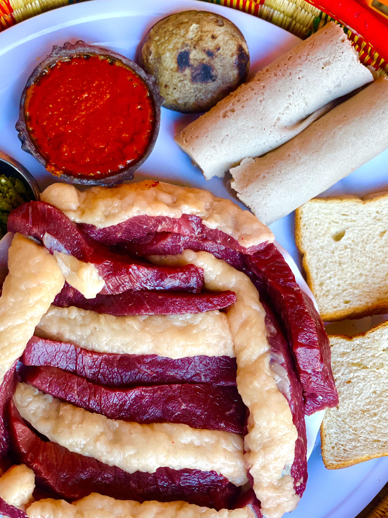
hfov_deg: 22.2
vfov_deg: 29.3
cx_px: 172
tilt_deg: -82.4
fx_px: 986
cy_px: 302
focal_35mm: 66
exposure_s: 1/122
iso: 125
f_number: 2
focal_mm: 6
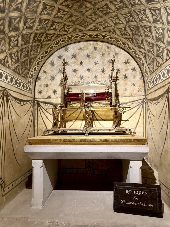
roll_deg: +0.9
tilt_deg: +3.4
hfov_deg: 56.8
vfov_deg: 71.6
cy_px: 114
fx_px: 157
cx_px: 85
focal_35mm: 24
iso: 800
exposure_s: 1/33
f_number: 1.78
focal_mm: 6.76
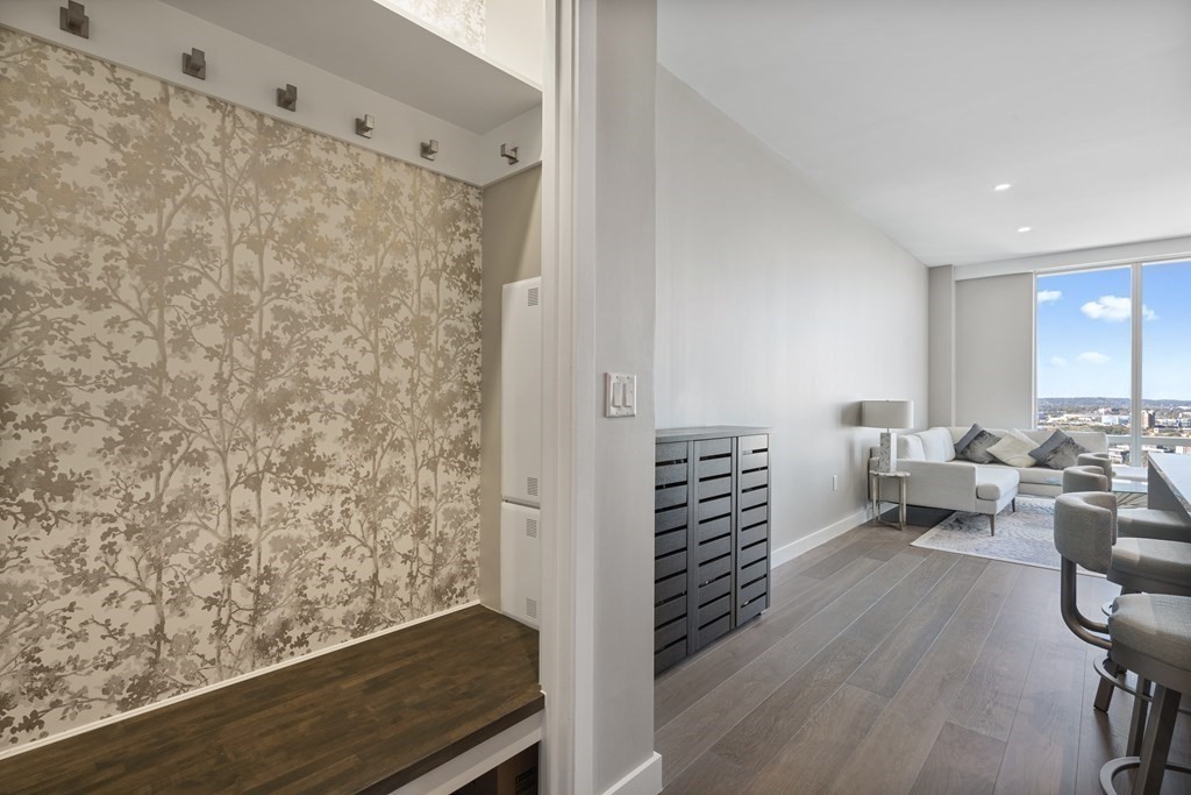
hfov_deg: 96.7
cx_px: 596
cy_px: 398
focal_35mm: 16
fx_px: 529
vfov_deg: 73.8
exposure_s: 1.3
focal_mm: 16
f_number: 11
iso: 320
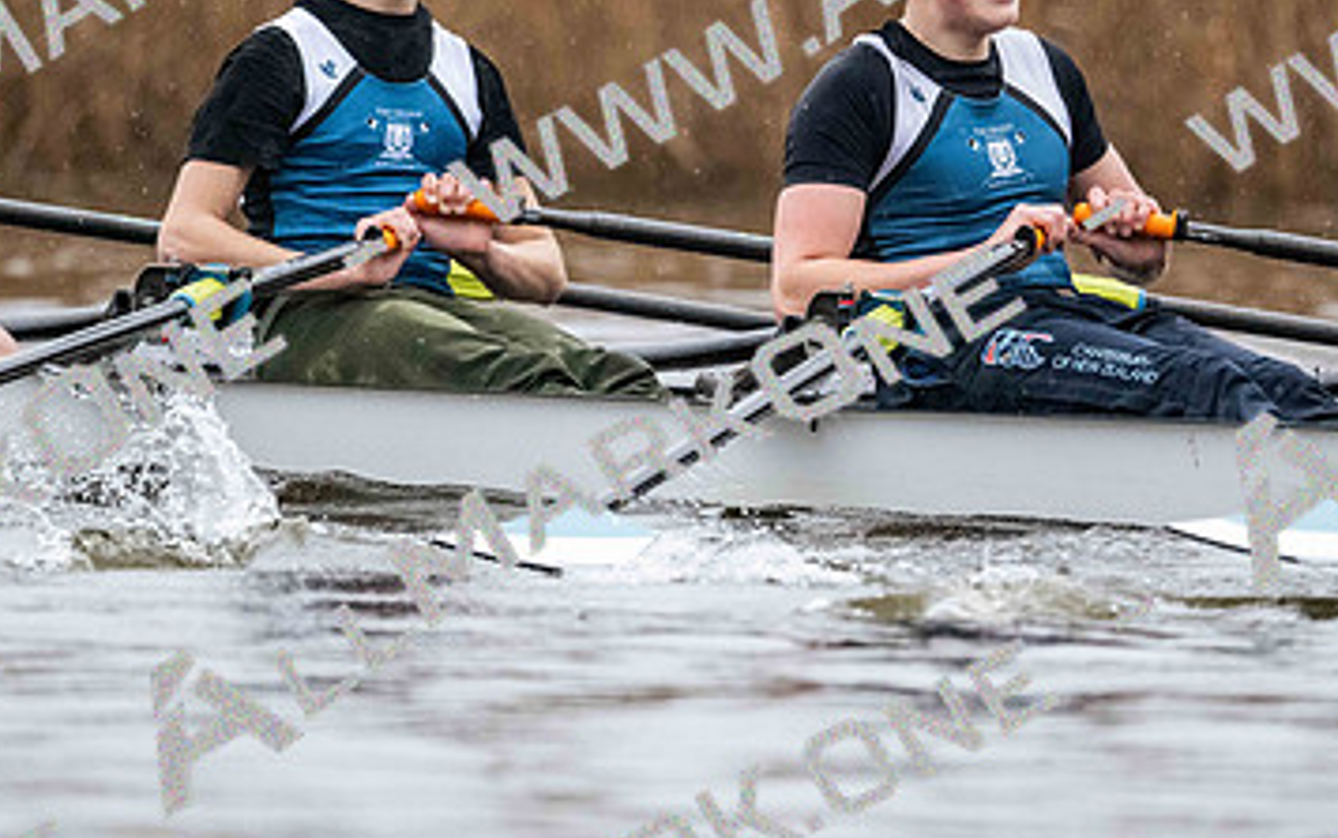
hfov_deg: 3.2
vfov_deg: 2.0
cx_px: 913
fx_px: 24228
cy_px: 235
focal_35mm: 664
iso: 6400
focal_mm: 400
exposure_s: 1/1600
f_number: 4.5
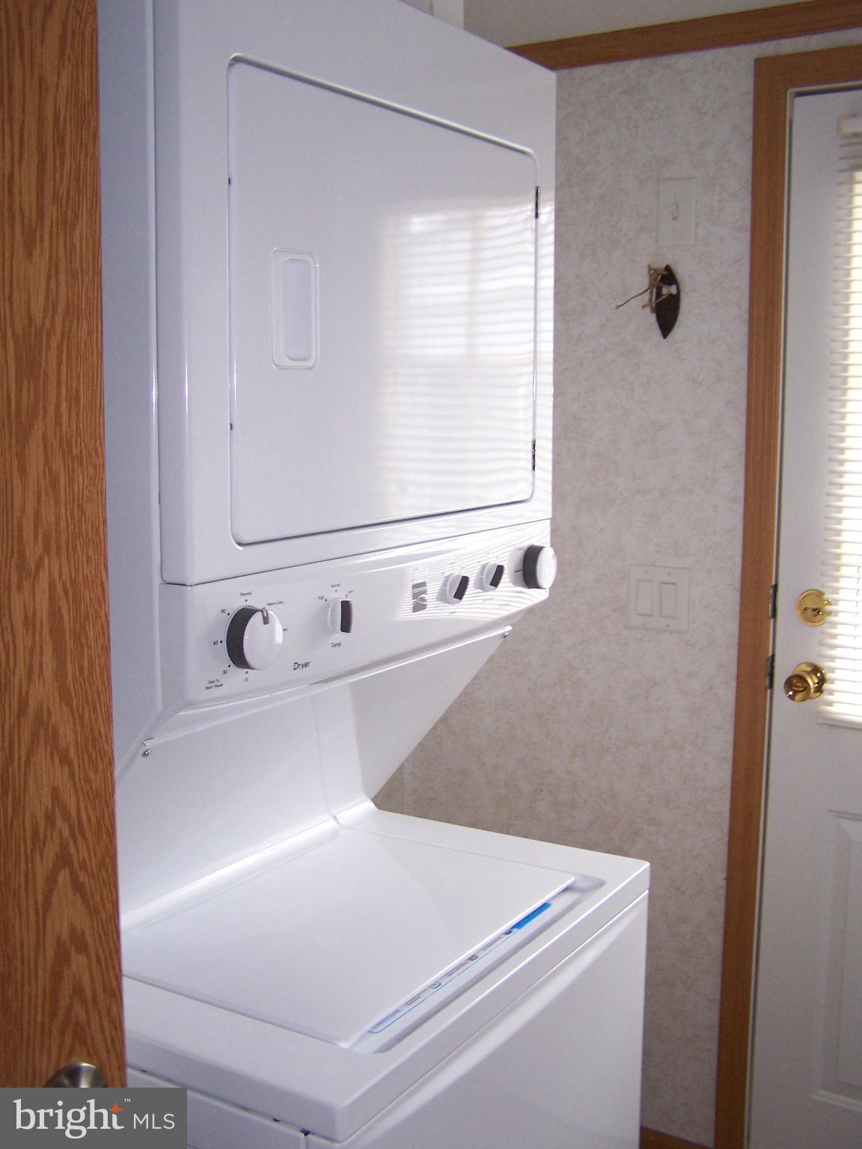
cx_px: 431
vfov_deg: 49.0
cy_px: 574
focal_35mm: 38
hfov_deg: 37.7
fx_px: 1262
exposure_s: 1/90
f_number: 2.8
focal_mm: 6.3
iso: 140
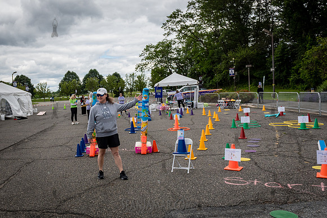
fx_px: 319
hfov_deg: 53.1
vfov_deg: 37.8
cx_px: 106
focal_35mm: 35
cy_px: 111
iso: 400
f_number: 4
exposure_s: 1/2000
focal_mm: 24
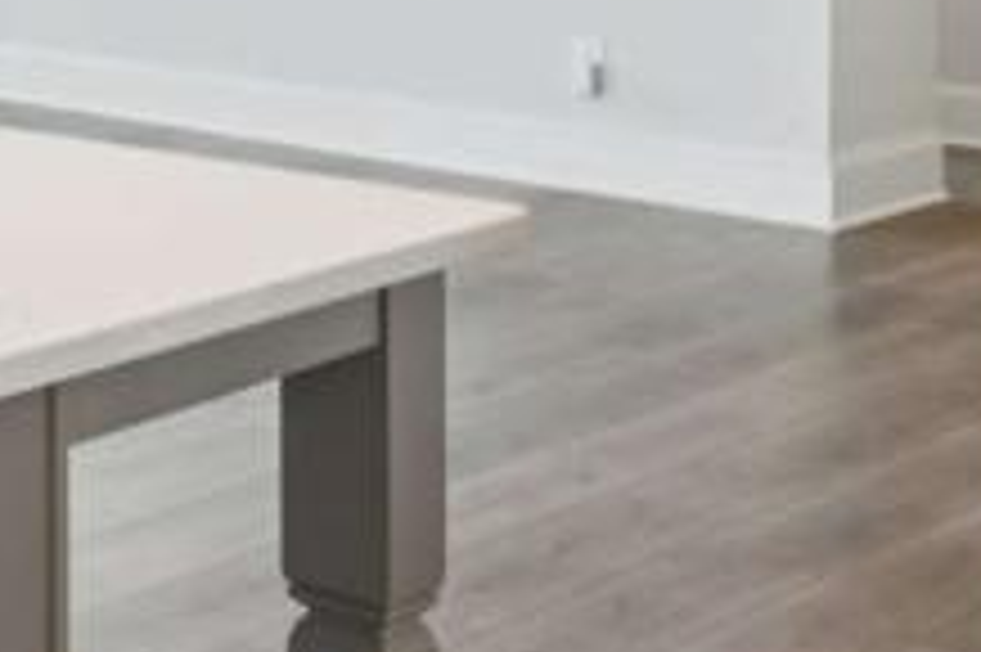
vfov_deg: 14.6
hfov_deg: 17.3
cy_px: -288
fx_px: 2396
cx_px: -940
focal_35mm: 88
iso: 400
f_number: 8
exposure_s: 1/25
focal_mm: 16
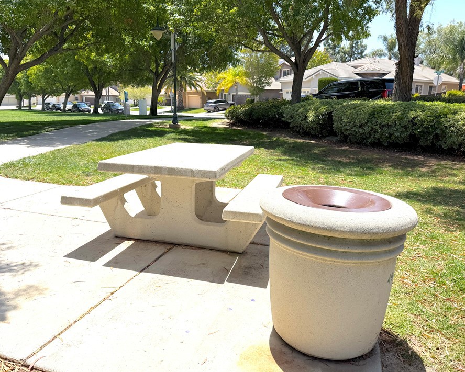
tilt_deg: -9.0
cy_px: 185
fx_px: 372
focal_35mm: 27
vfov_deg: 53.2
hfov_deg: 63.9
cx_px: 209
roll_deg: +2.1
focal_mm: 6.76
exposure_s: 1/5319
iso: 80
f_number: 1.78
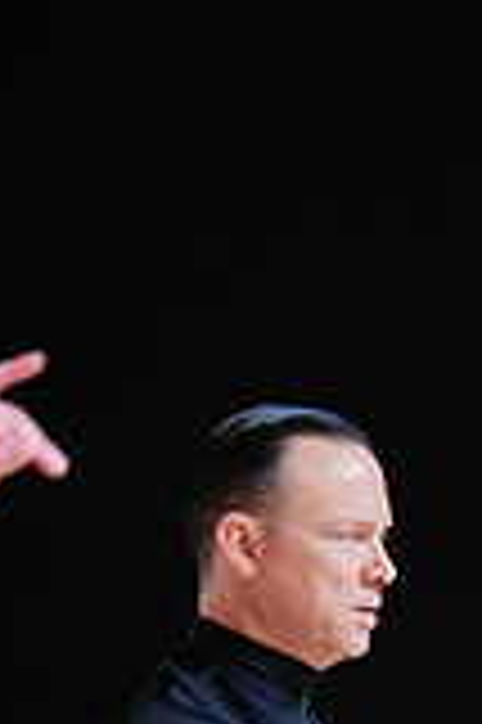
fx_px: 13081
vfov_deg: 3.2
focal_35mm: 650
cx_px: 669
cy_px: 1286
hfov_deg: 2.1
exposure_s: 1/400
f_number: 2.8
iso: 800
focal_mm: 180
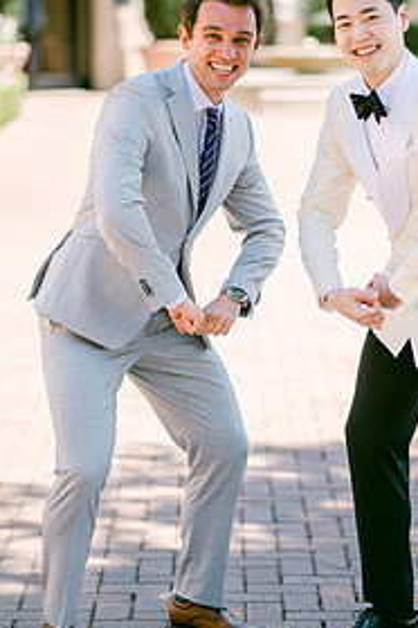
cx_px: 261
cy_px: 304
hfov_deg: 10.0
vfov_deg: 15.0
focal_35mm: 137
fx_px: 2386
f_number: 1.8
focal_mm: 85
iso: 64
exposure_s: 1/1600
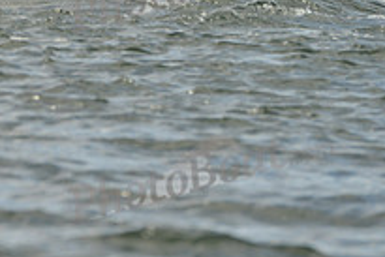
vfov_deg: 2.4
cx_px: -26
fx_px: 6046
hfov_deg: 3.6
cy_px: -87
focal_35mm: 565
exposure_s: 1/1600
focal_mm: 200
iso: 280
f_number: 7.1
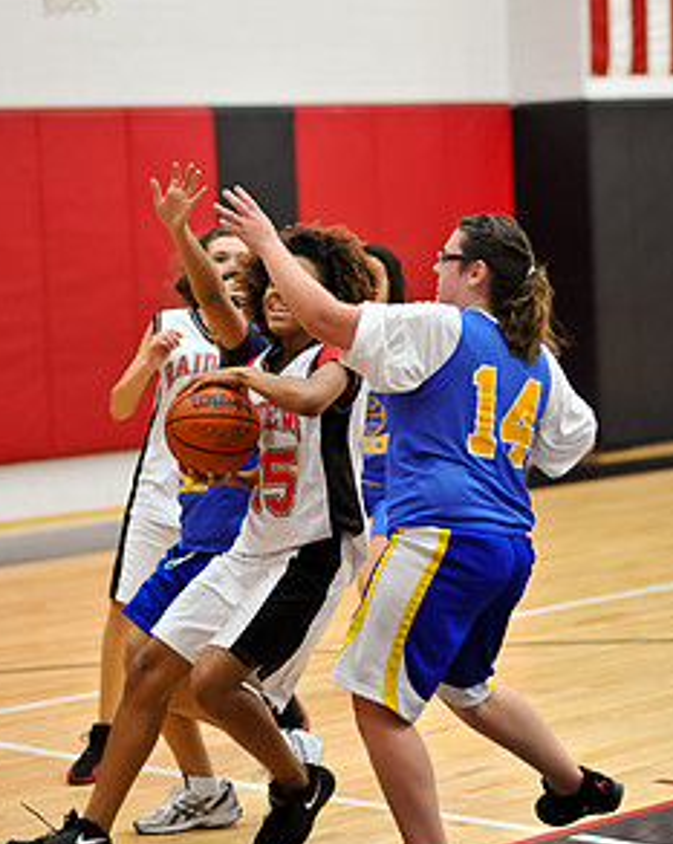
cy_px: 370
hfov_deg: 12.5
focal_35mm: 123
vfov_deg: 15.7
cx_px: 339
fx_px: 3067
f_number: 2
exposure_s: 1/500
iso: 1800
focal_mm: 85
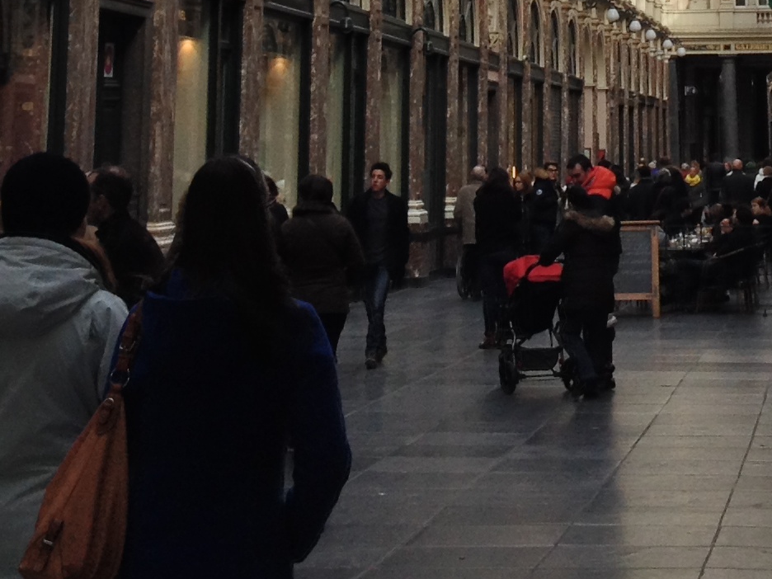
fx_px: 2721
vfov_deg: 11.5
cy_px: -347
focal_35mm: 122
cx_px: 554
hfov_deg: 16.1
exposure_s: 1/330
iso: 50
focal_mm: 4.28
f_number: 2.4
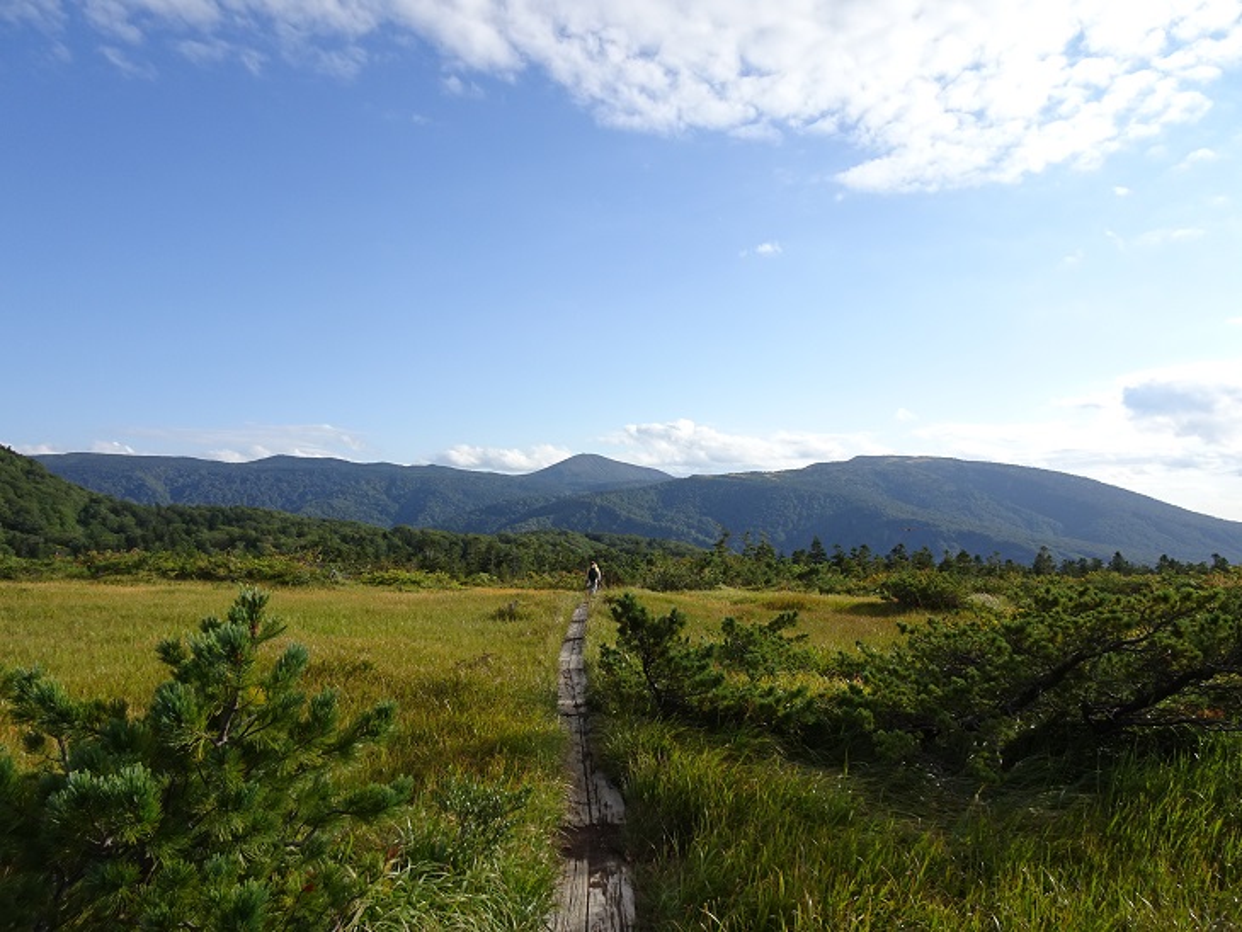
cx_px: 621
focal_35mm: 24
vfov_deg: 56.8
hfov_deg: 71.6
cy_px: 466
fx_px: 861
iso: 80
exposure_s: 1/800
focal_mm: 4.1
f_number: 3.5
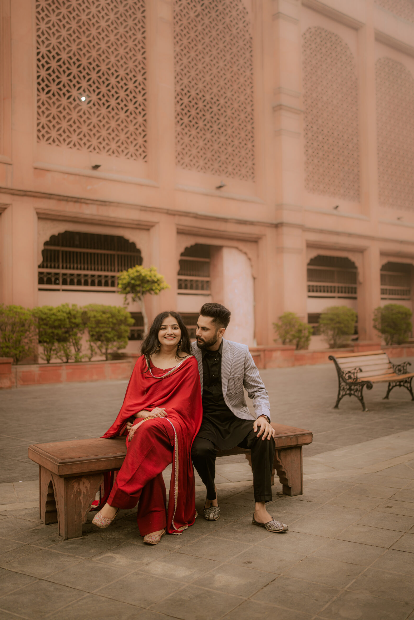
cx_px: 202
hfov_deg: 35.1
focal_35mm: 38
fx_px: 655
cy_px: 307
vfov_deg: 50.7
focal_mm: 35
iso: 50
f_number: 1.4
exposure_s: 1/100
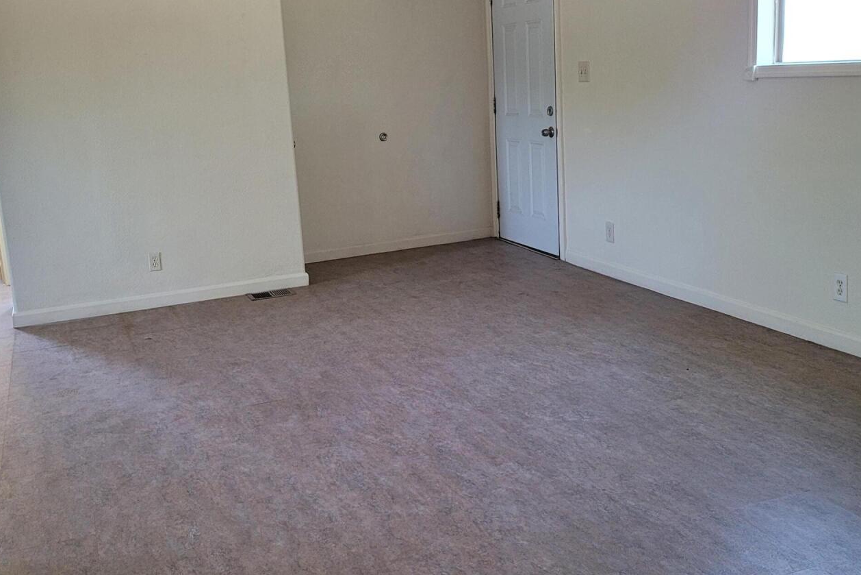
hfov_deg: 45.3
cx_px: 373
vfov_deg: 31.2
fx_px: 1028
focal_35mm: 43
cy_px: 263
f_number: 1.8
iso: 200
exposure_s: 1/59
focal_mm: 5
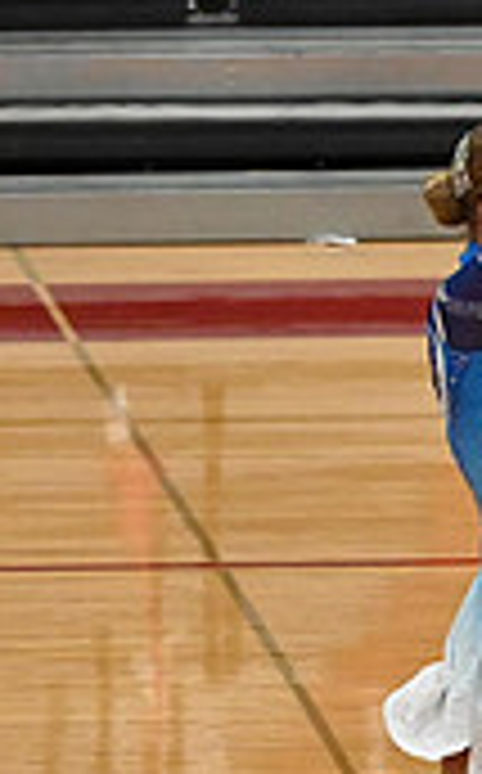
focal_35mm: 516
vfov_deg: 4.1
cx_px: 1216
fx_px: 10882
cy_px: 461
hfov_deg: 2.5
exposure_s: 1/400
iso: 6400
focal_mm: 100
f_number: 4
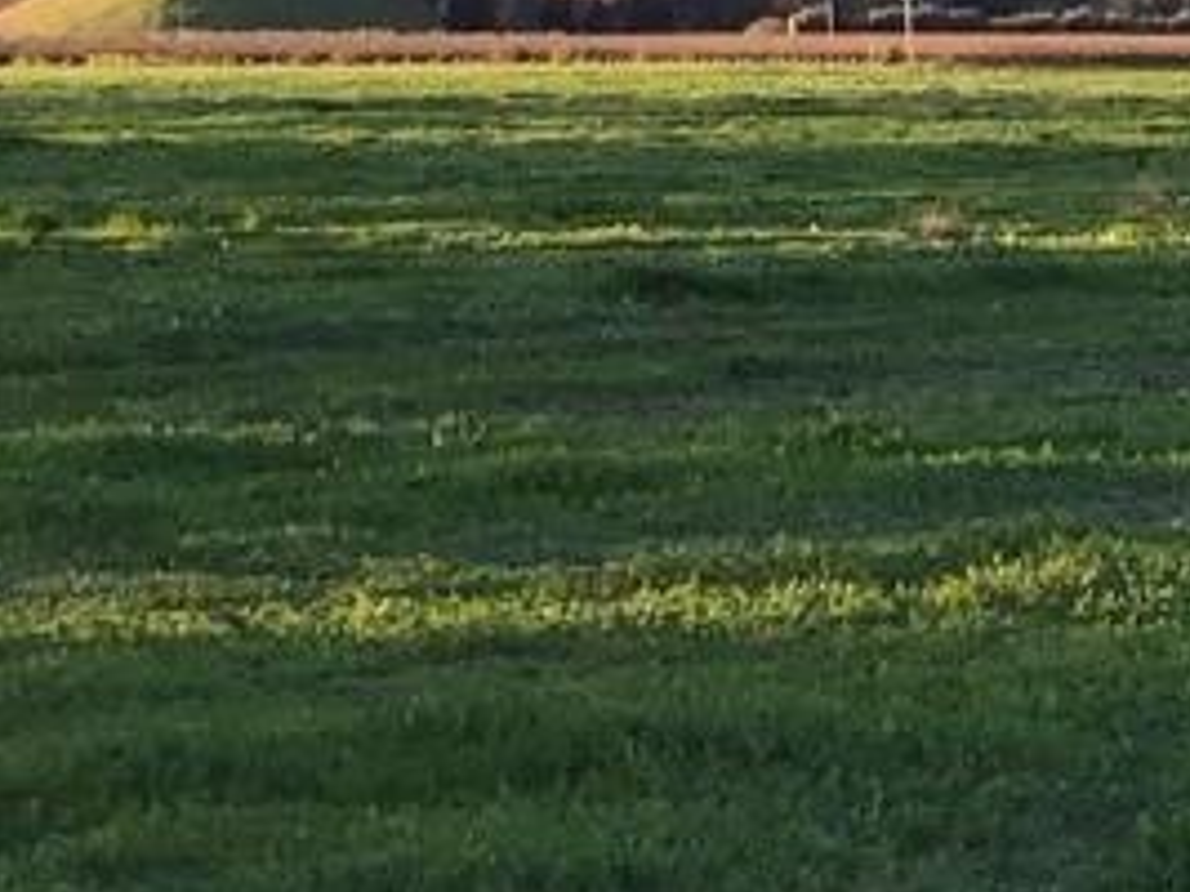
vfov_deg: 8.5
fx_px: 5979
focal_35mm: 174
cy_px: 778
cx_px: 2982
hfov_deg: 9.8
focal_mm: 3.3
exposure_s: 1/281
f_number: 2.4
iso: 25
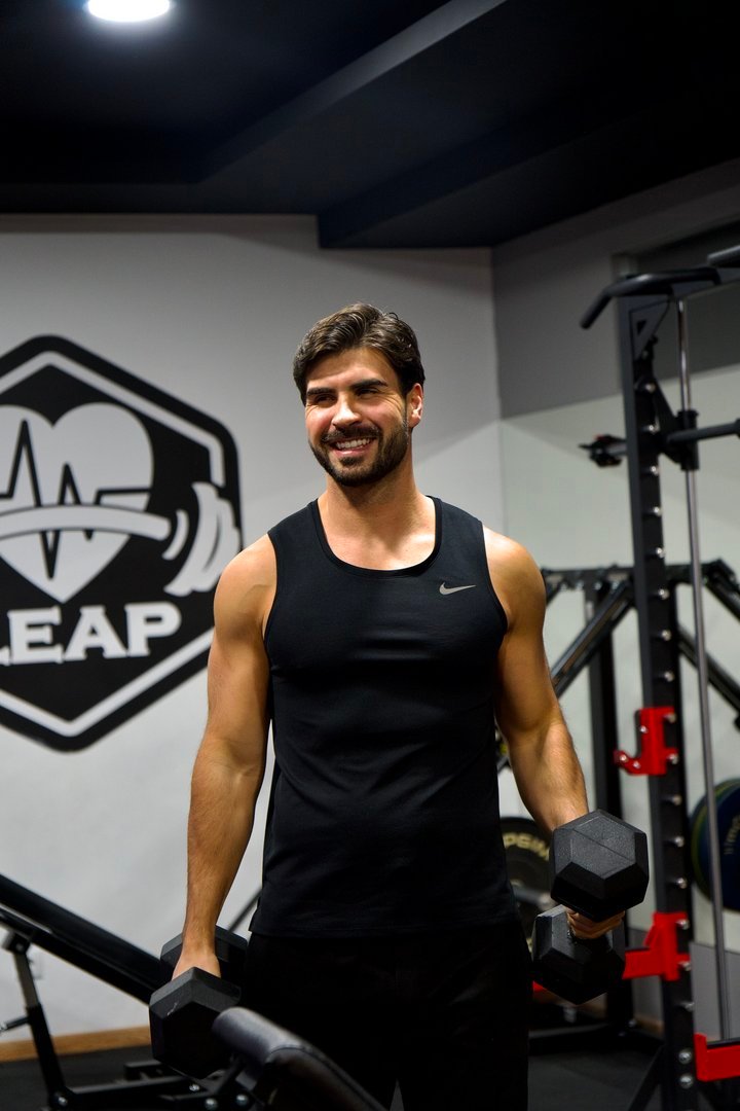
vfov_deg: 26.0
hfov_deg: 17.5
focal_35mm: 78
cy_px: 556
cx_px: 370
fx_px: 2405
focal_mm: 52
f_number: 2.8
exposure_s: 1/50
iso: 400
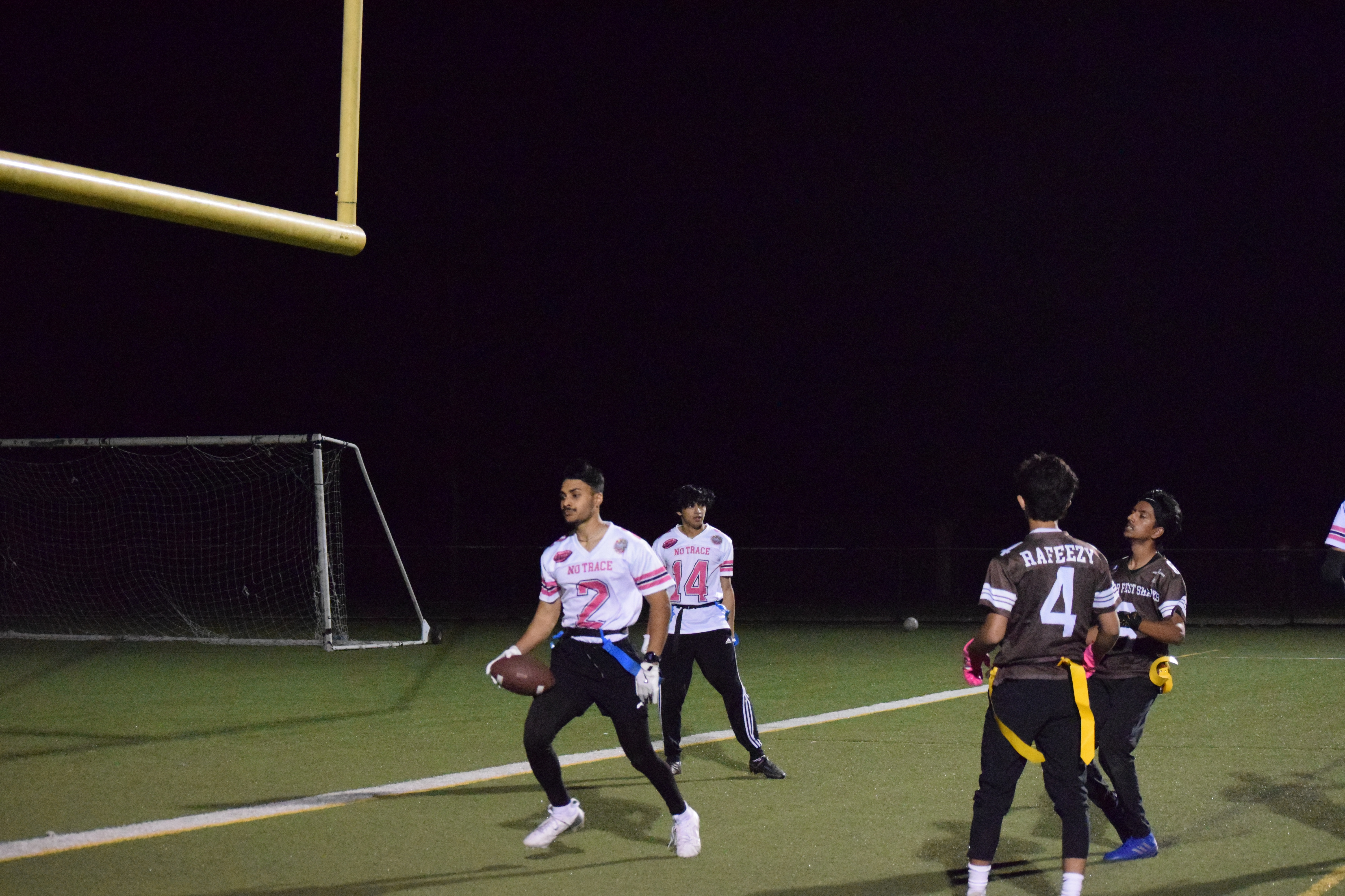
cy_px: 448
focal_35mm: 82
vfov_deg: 16.6
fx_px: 3082
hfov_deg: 24.6
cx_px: 672
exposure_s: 1/800
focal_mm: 55
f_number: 4
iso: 12800
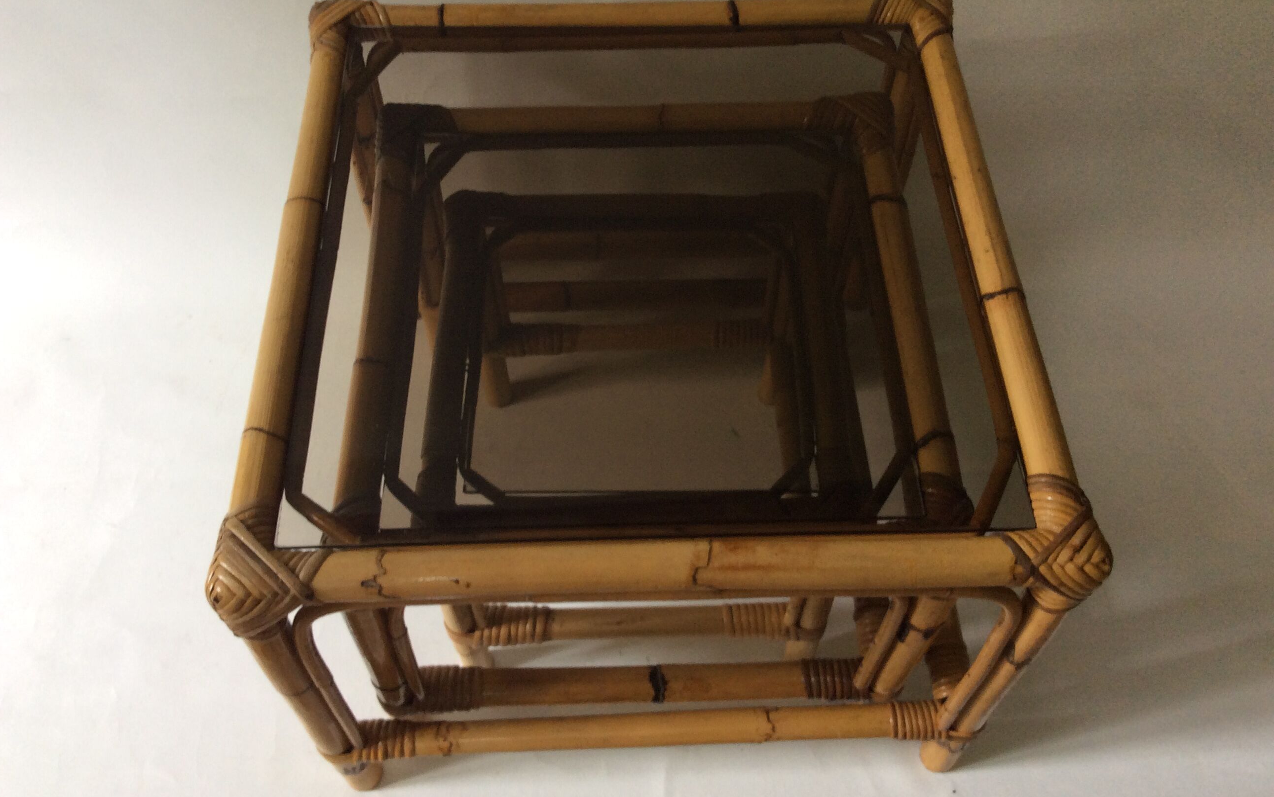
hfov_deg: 56.7
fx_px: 1181
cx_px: 635
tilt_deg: -56.5
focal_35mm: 34
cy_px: 326
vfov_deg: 37.2
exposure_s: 1/25
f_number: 2.4
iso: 50
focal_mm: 3.3
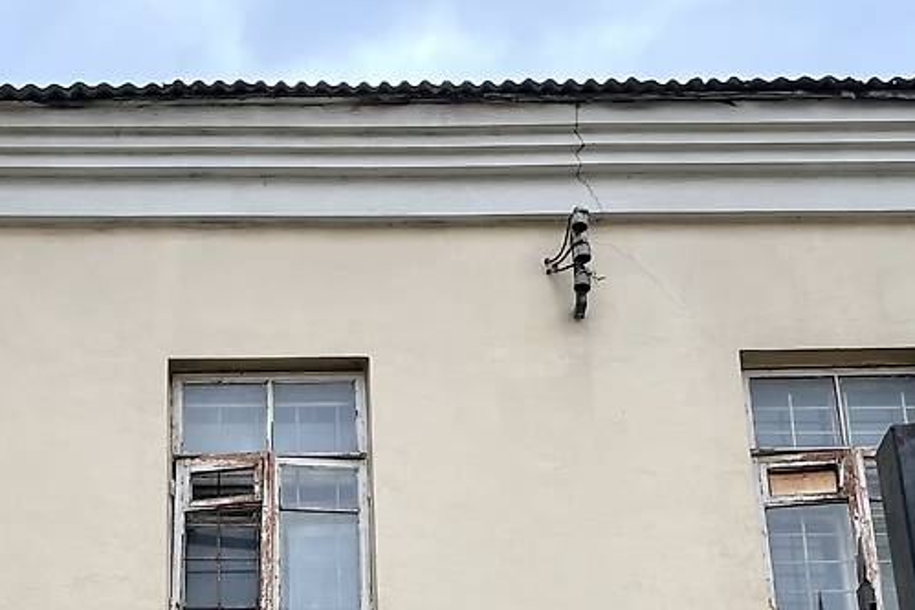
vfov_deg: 19.2
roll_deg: +0.2
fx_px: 1652
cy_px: 821
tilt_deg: +18.5
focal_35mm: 65
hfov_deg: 30.6
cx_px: 275
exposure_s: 1/467
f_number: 1.6
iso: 32
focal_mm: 4.2
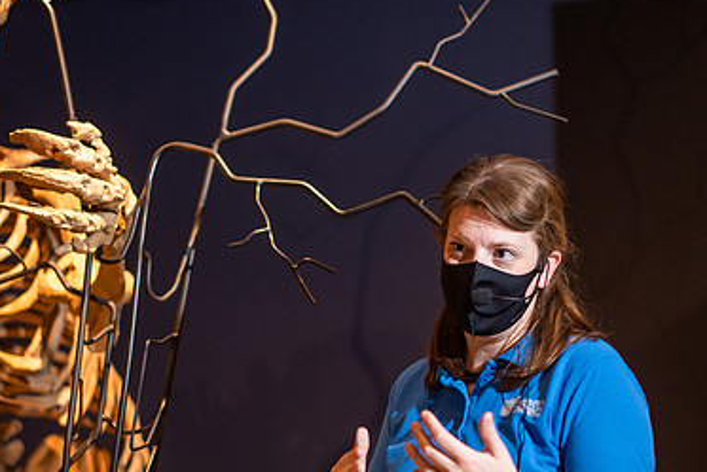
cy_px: 308
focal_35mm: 81
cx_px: 299
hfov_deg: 25.0
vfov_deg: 16.8
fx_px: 1591
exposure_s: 1/200
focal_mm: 50
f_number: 1.8
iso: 400
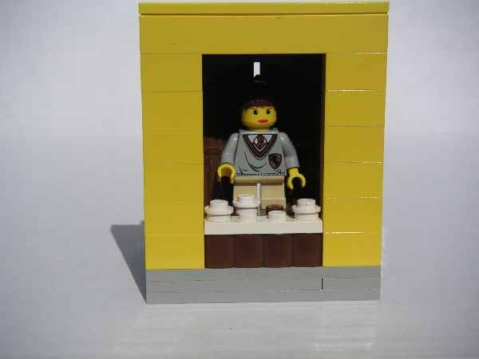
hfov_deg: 27.8
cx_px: 240
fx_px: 969
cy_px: 180
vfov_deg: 21.0
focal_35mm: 70
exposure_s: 1/500
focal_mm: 10.9
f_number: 6.7
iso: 50
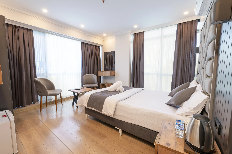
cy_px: 77
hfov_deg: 100.4
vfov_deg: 77.2
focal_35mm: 15
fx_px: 97
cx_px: 116
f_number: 8
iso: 200
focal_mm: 15
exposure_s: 1/13
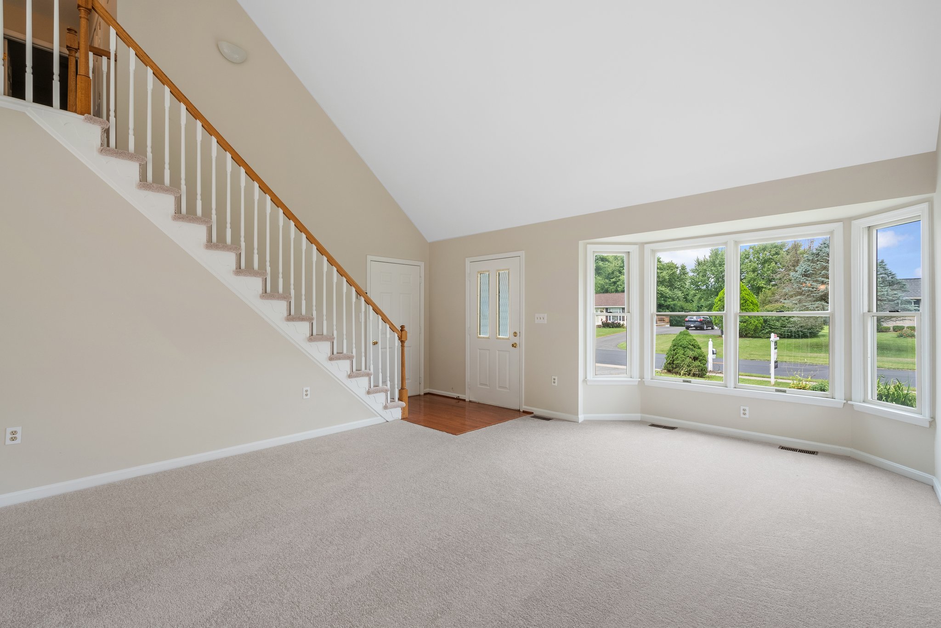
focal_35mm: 16
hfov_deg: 96.7
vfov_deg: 73.8
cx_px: 470
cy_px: 314
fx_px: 418
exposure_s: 1/13
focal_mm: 16
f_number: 8
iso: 250
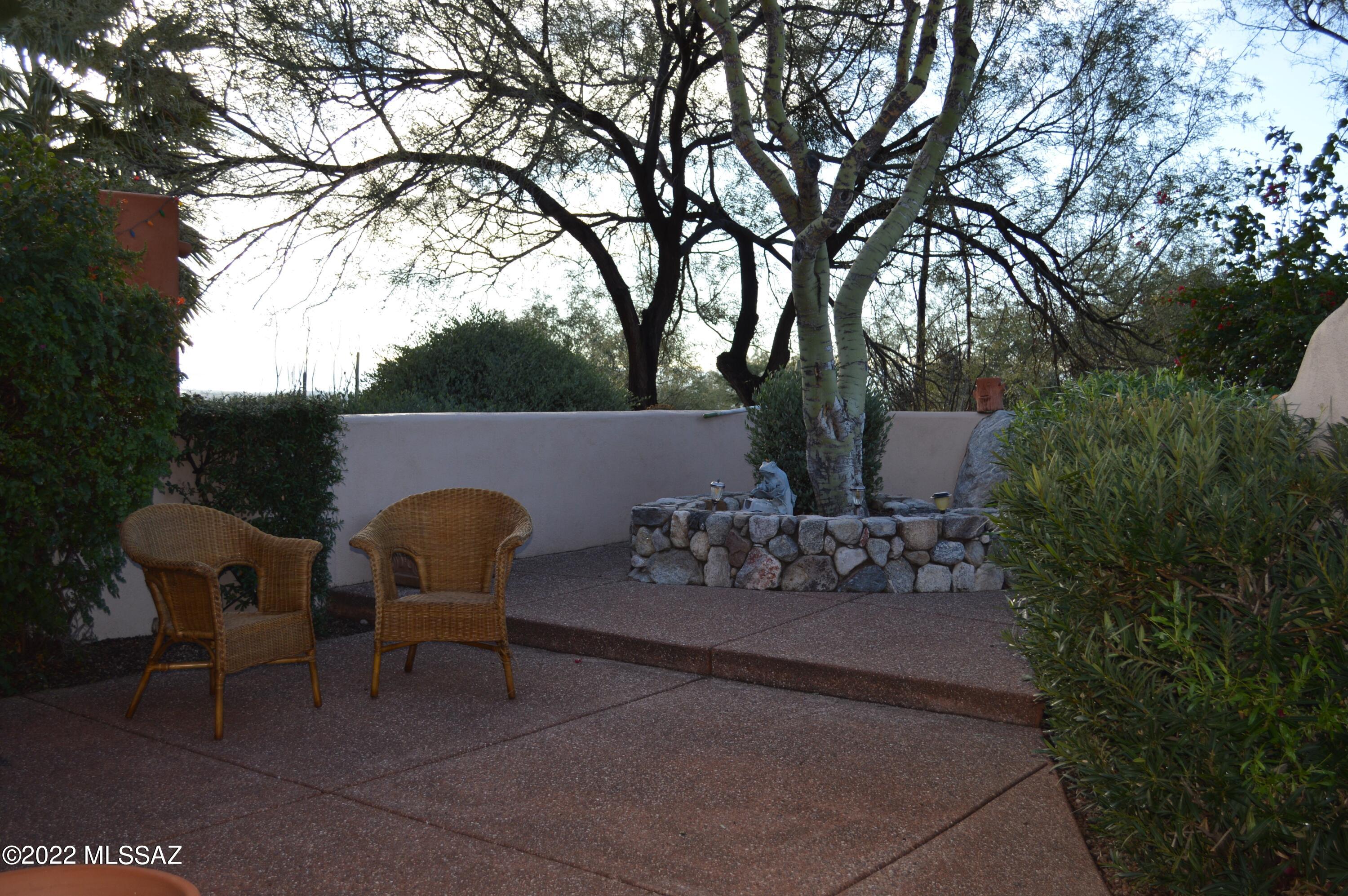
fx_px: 1234
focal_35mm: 33
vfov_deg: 39.9
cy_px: 448
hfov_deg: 57.3
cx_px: 674
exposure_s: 1/200
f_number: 4
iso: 100
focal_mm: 22
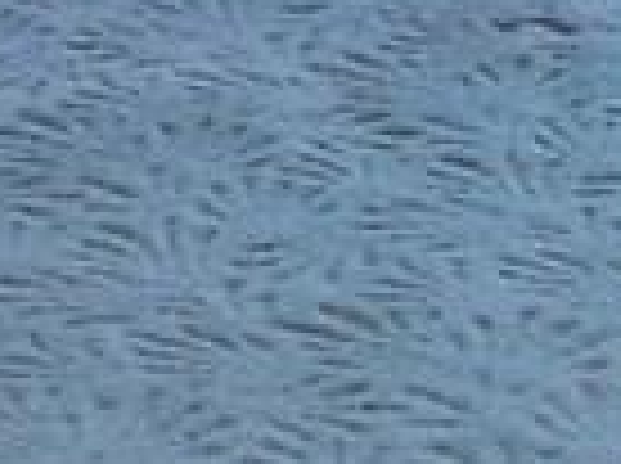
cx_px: -40
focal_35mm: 260
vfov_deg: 5.5
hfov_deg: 7.6
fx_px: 4656
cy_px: -563
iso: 140
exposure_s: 1/60
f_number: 2.8
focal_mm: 6
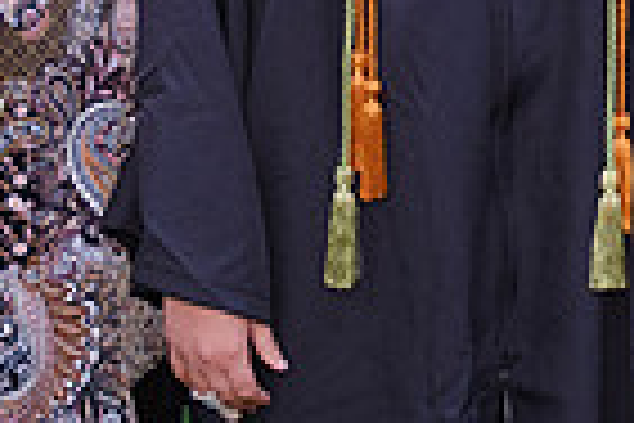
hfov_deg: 13.4
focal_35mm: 152
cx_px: 531
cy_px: -214
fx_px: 2677
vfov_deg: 8.8
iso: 1600
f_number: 2.8
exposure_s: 1/60
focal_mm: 24.9
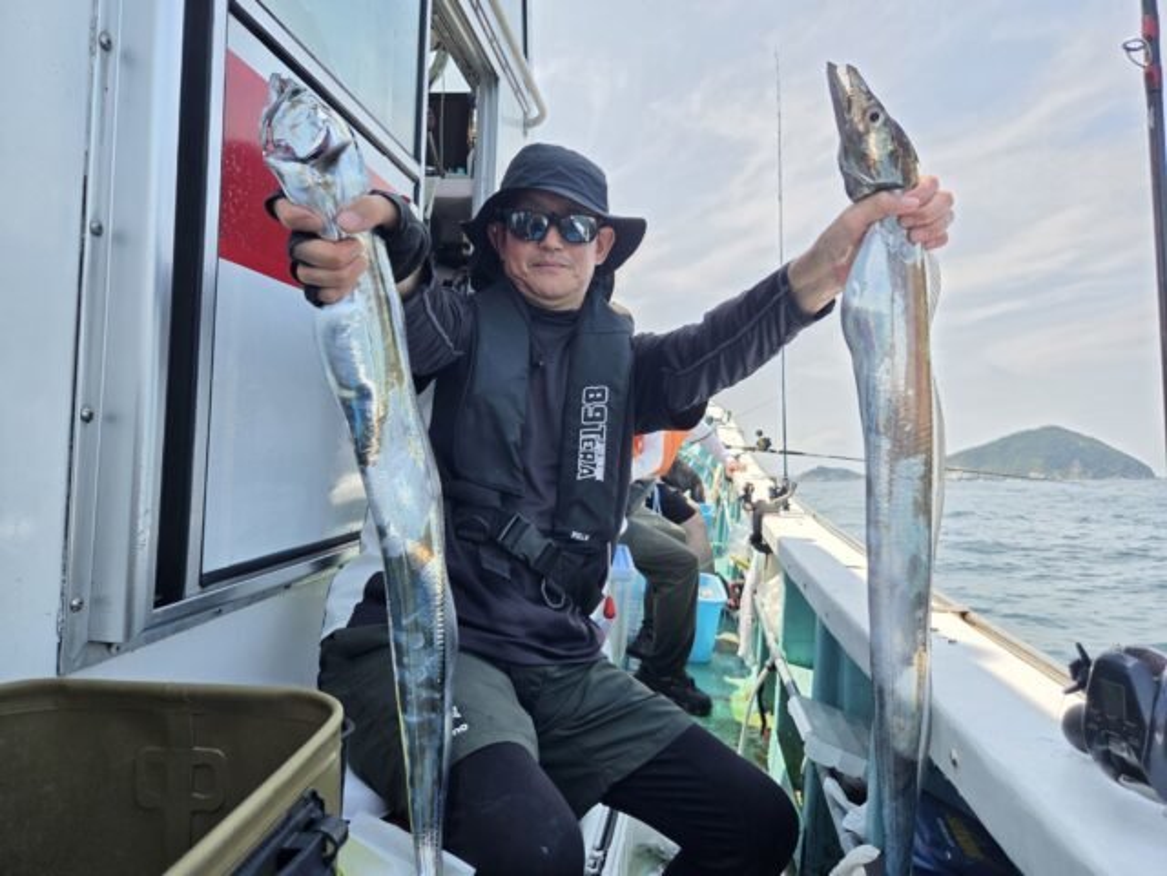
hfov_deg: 73.9
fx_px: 775
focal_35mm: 23
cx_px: 584
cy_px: 438
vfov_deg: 58.9
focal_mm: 5.4
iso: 80
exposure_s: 1/3598
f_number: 1.8
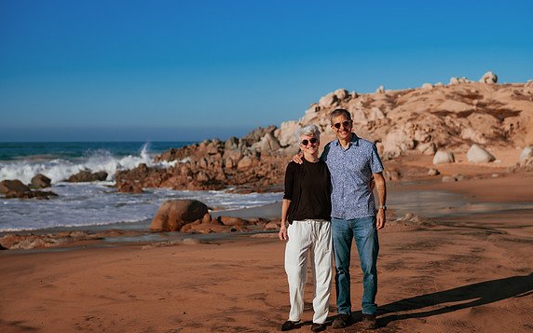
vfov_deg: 21.6
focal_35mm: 60
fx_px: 871
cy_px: 180
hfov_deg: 34.0
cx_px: 269
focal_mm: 58
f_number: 3.2
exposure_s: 1/8000
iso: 50
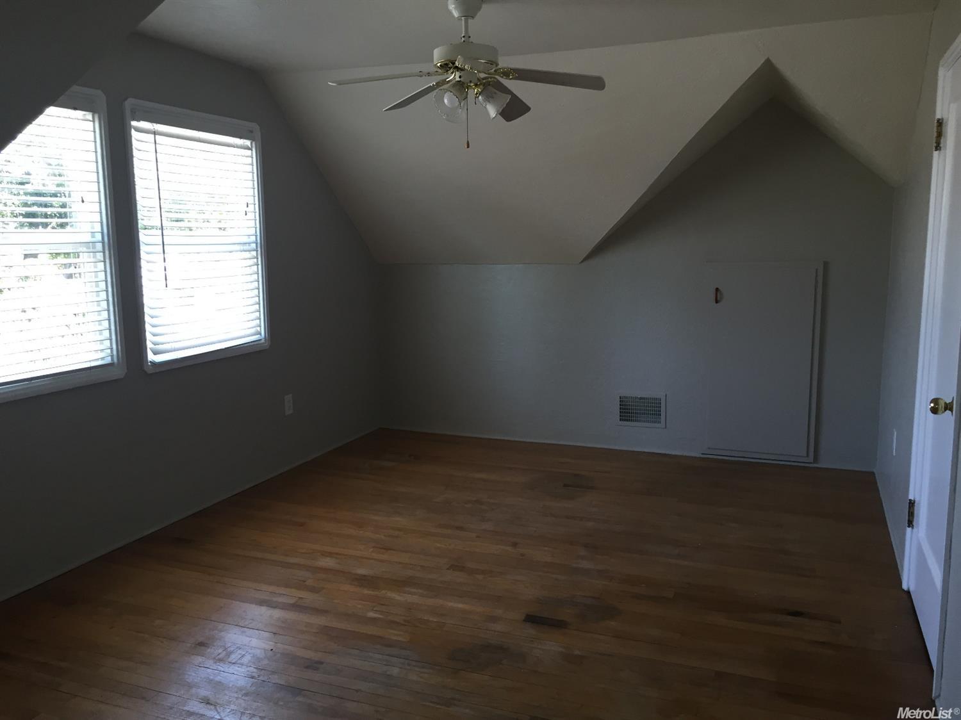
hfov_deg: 61.7
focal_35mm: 29
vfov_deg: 48.2
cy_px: 360
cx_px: 480
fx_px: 805
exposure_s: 1/40
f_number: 2.2
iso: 40
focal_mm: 4.15
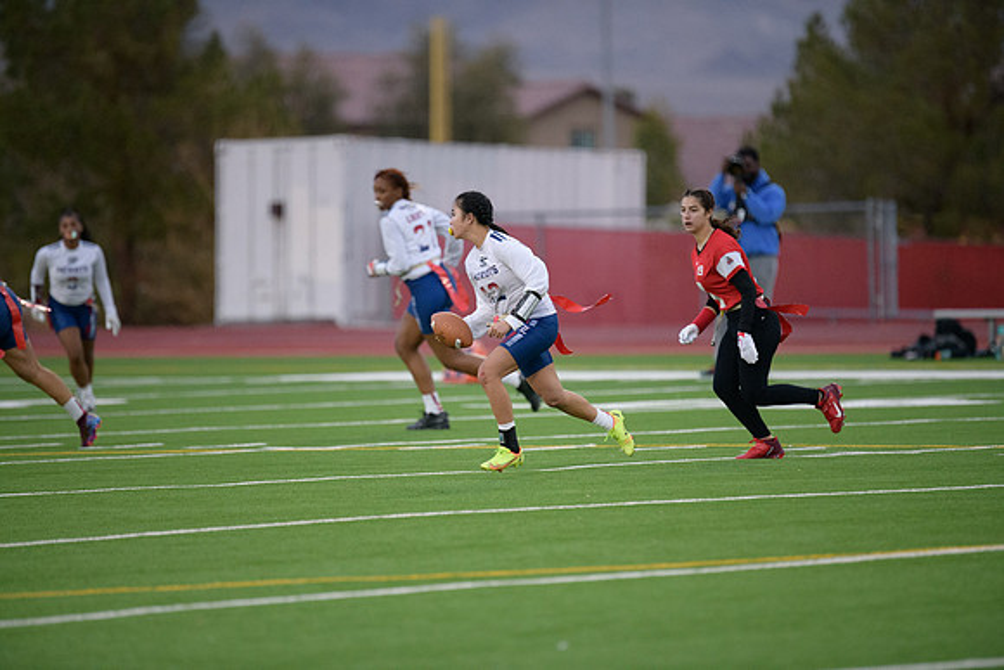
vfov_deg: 4.6
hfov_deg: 6.9
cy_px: 335
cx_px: 502
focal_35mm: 300
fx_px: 8368
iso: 4000
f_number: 2.8
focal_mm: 300
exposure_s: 1/3200
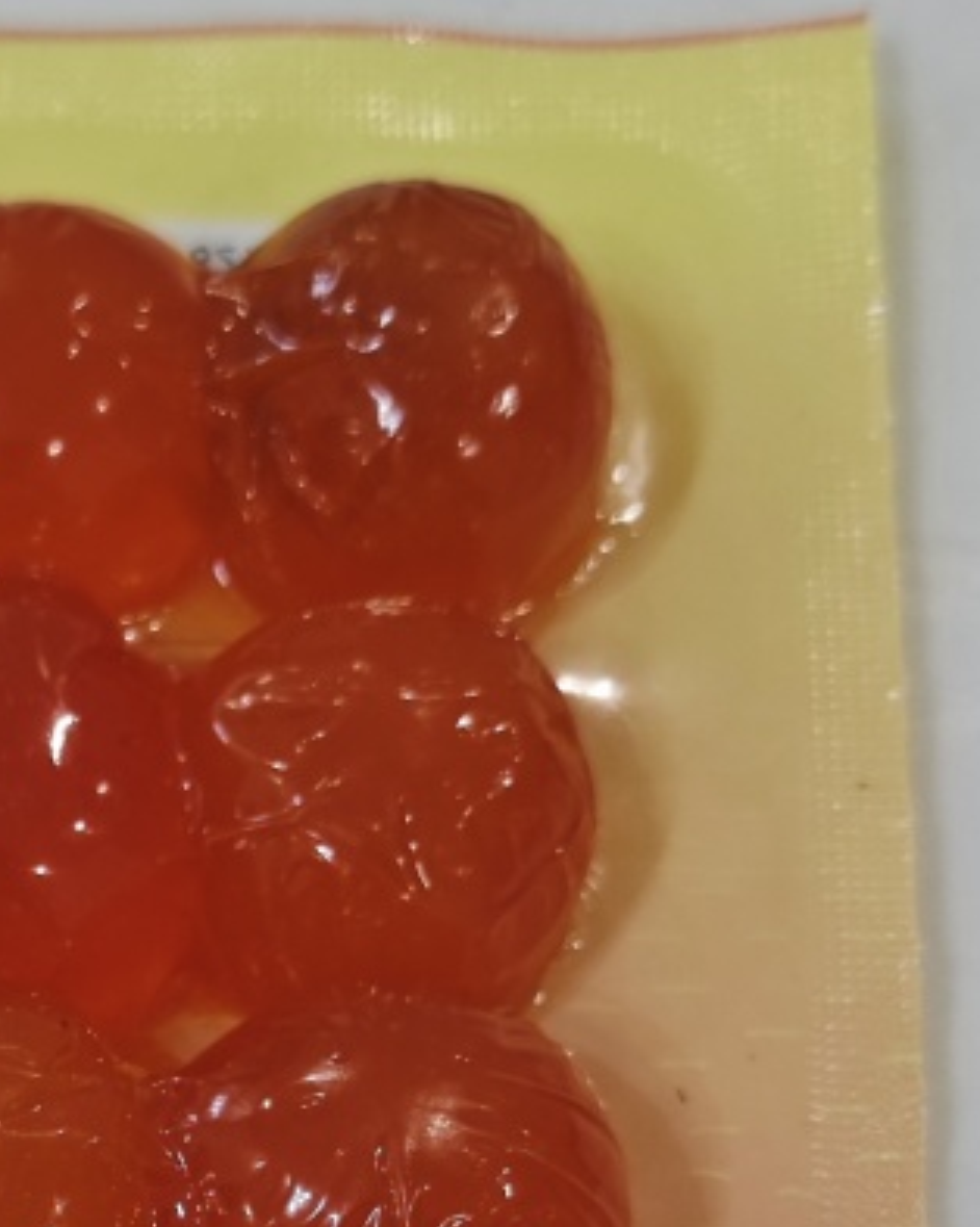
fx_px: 4427
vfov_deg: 15.4
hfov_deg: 12.3
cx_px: -194
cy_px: 1357
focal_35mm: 122
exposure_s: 1/92.6
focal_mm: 8.7
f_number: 1.9
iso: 500
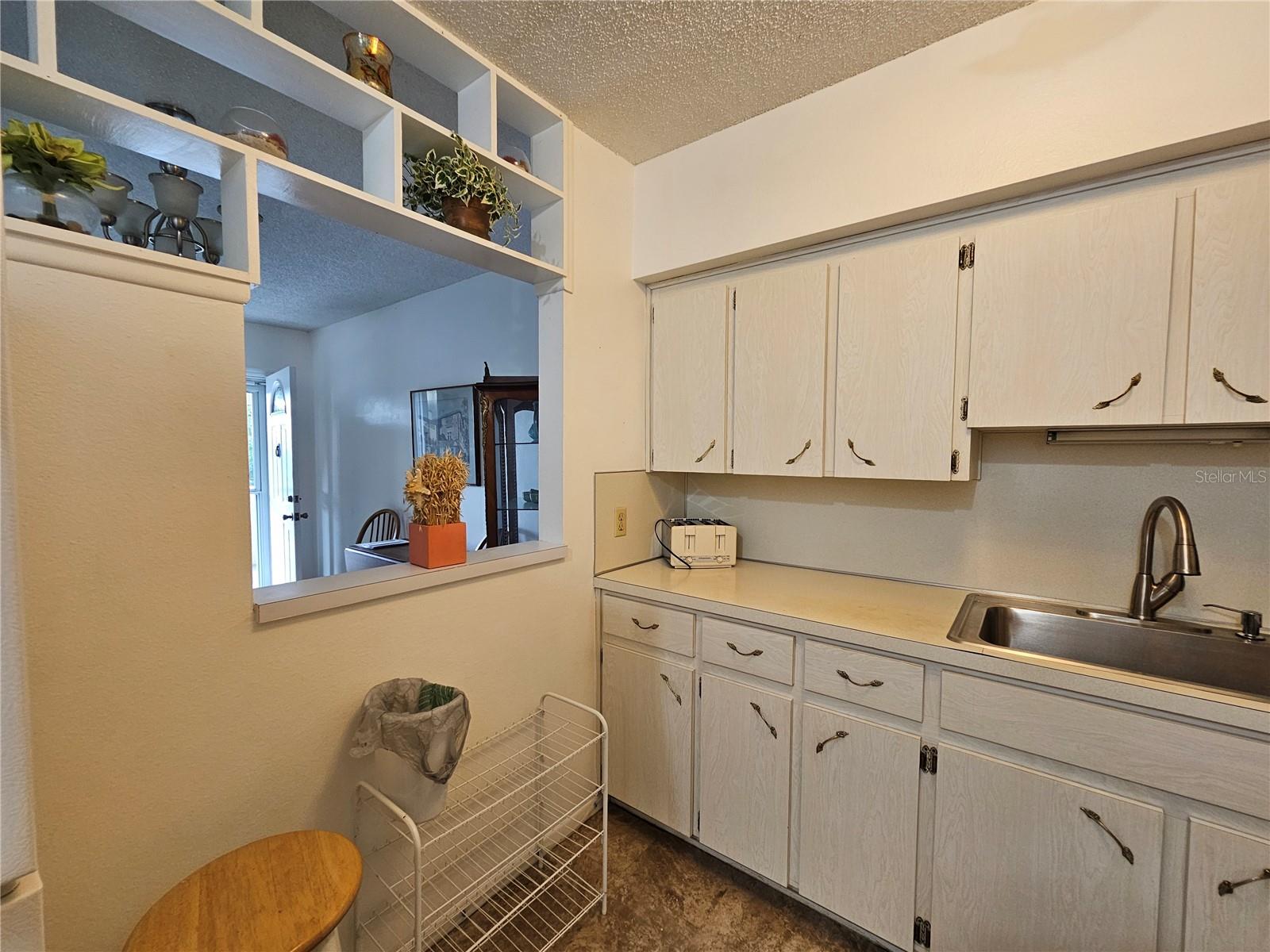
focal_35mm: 13
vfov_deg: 89.9
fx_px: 477
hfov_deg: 106.2
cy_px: 476
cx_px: 635
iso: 125
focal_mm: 2.2
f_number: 2.2
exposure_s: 1/60
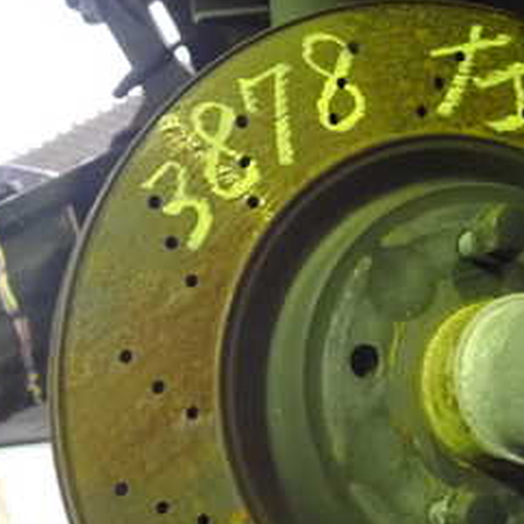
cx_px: 415
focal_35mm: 66
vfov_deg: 25.9
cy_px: 376
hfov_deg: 25.7
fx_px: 1130
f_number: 2.3
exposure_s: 1/60
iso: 1600
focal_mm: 5.4
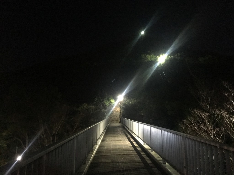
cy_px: 88
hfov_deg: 61.7
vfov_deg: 48.2
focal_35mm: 29
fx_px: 196
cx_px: 117
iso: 1000
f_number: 2.2
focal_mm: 4.15
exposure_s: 1/4
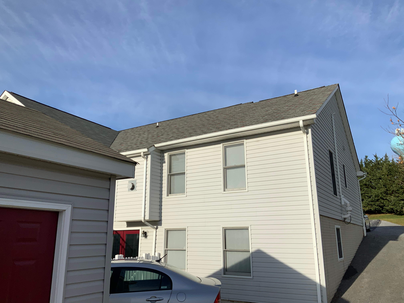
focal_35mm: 29
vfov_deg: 48.2
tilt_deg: +15.4
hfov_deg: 61.7
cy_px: 152
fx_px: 338
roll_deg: +0.2
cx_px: 202
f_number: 1.8
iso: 20
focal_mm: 3
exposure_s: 1/3322
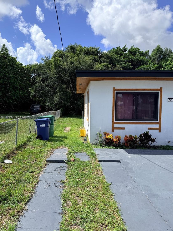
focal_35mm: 26
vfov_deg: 67.3
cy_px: 118
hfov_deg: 53.0
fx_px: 173
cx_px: 82
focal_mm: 6.76
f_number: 1.78
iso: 80
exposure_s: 1/4673
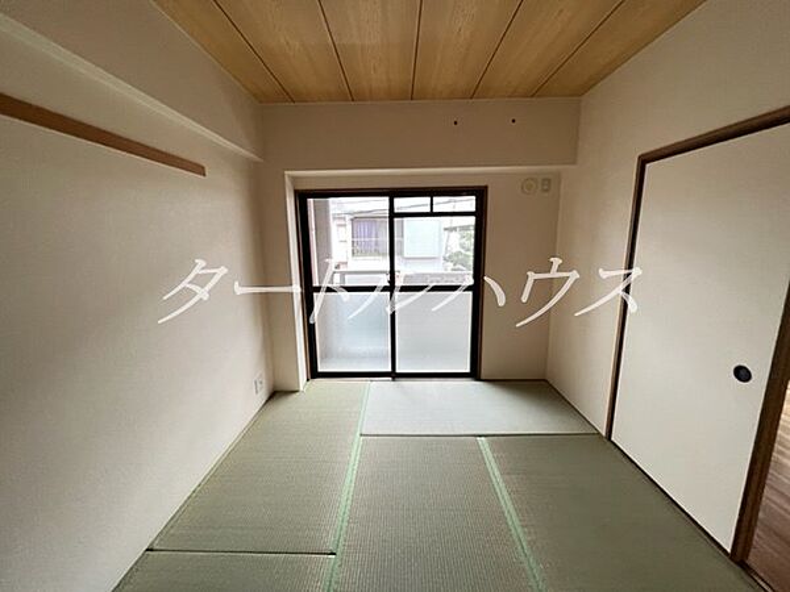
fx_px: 297
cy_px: 296
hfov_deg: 106.2
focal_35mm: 13
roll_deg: +0.3
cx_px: 395
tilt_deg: -10.7
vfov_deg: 89.9
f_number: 1.8
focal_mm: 1.57
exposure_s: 1/121
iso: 250
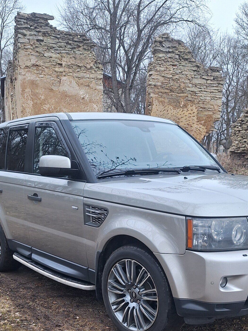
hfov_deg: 33.6
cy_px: 269
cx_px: 128
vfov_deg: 41.8
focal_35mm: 43
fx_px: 411
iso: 40
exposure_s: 1/317
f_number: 1.8
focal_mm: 5.54
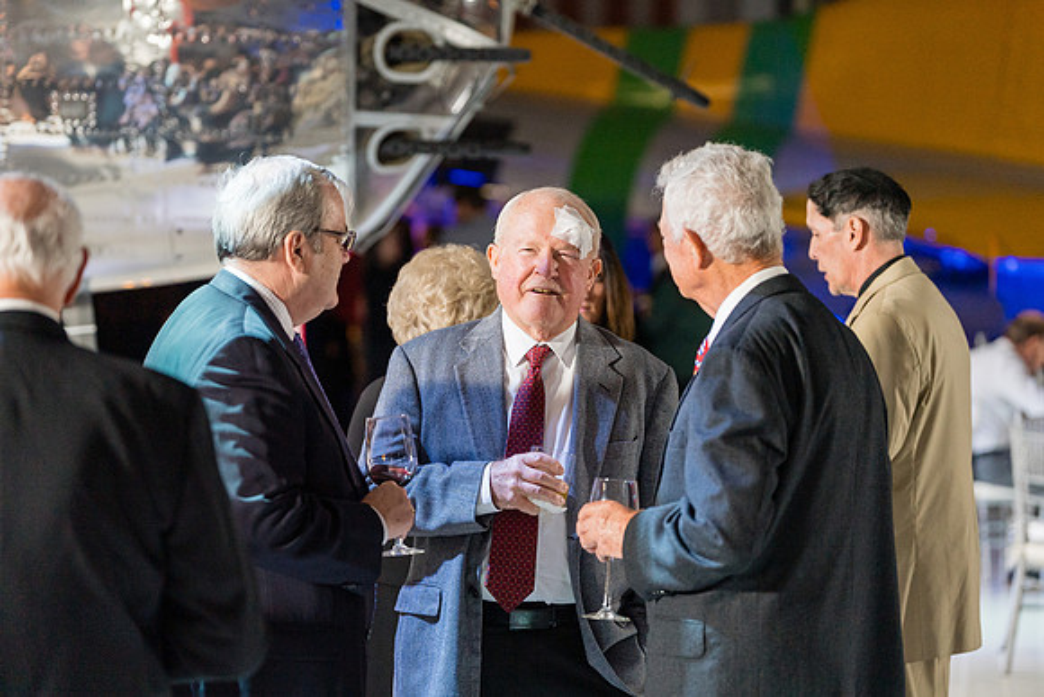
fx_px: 3307
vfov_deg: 12.0
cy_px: 348
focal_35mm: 114
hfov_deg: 17.9
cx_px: 522
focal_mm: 114
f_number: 2.8
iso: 1250
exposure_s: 1/250
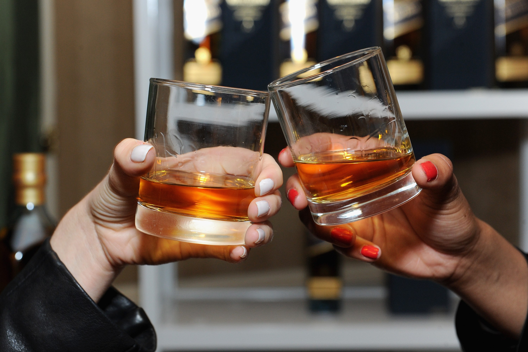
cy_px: 176
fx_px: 1026
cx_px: 264
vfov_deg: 19.4
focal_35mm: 70
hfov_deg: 28.9
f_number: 8
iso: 1250
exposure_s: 1/30
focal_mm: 70
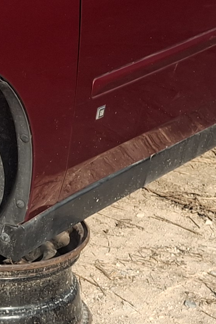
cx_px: -154
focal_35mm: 126
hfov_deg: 10.3
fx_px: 1134
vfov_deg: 15.4
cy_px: -107
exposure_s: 1/1567
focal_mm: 4.69
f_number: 1.8
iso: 32
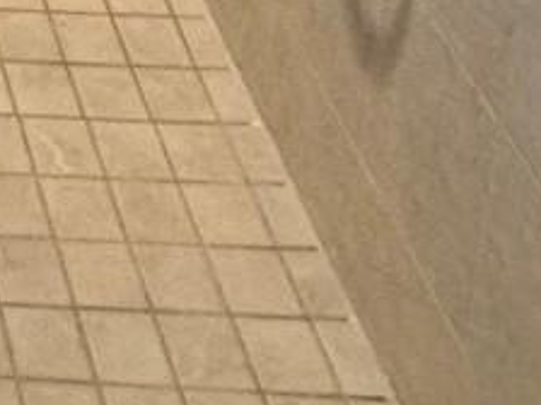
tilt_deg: -10.1
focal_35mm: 100
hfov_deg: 15.4
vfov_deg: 9.8
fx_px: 1563
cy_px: -916
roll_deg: +1.4
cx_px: -570
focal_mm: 2.22
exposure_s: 1/120
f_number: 2.2
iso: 200
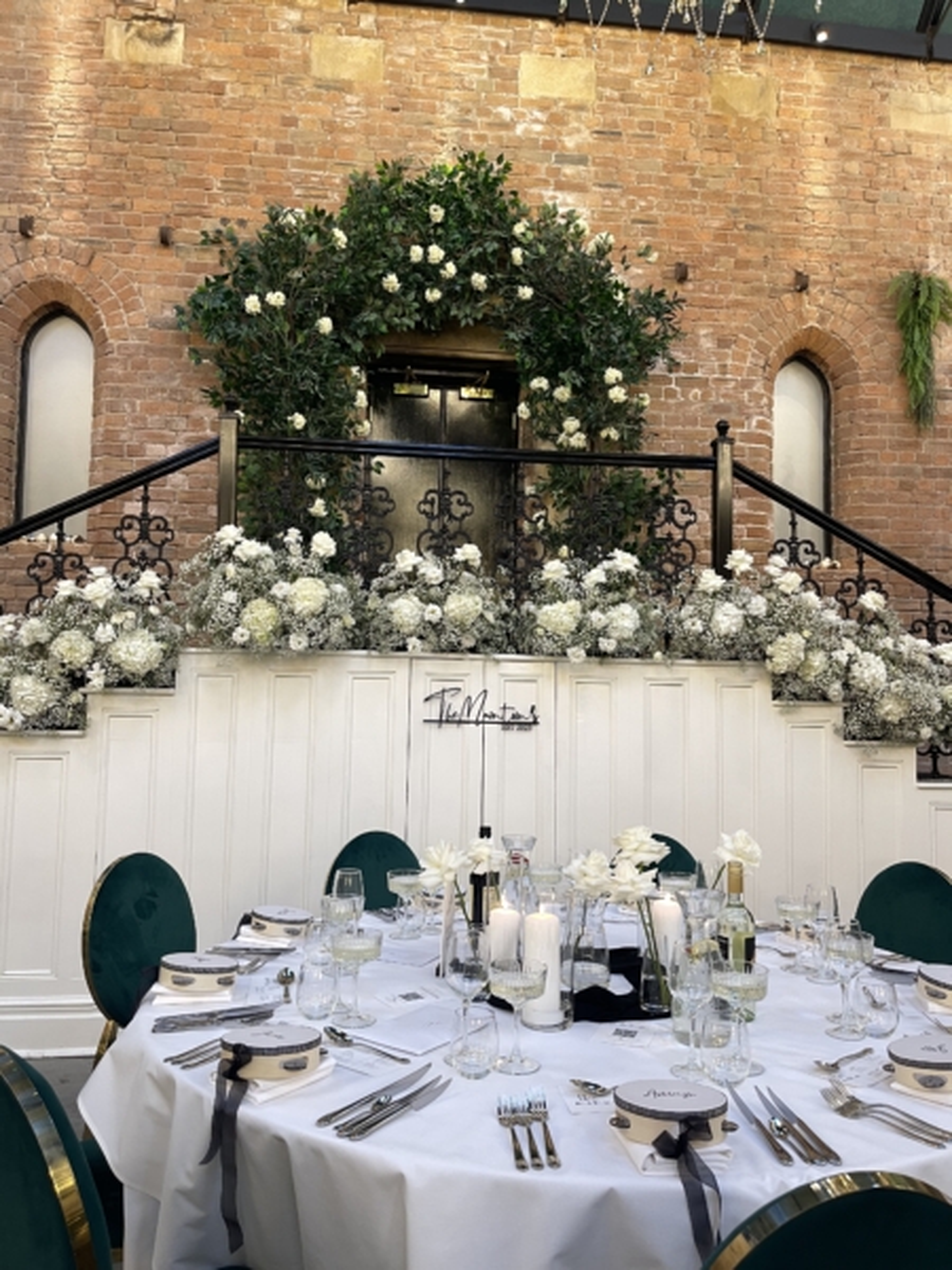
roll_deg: +0.0
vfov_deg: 69.4
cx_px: 476
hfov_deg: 54.9
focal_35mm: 25
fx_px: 917
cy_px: 635
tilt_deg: +3.5
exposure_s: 1/50
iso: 80
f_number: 1.6
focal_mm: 5.1
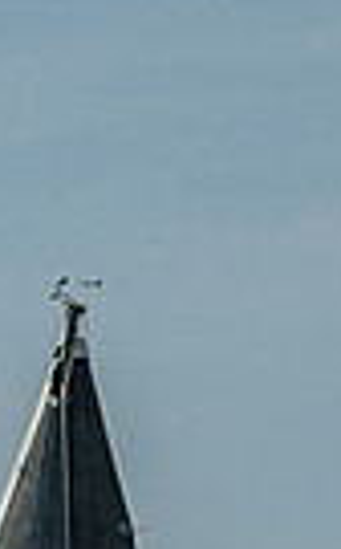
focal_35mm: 507
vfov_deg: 4.1
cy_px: 743
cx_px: -879
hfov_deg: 2.5
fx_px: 7563
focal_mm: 86
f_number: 6.3
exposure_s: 1/1600
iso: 320
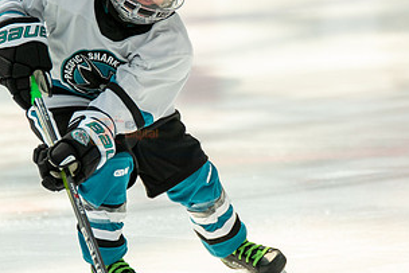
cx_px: 164
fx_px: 8752
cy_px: 175
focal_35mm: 770
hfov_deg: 2.7
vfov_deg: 1.8
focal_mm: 300
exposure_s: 1/2500
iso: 1600
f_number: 3.2
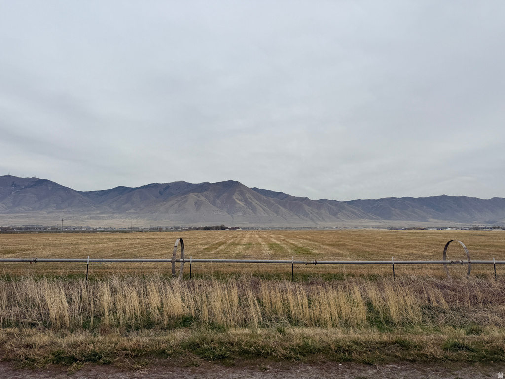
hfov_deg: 71.6
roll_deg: +0.9
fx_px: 350
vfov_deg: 56.8
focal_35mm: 24
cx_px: 252
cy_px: 190
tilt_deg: +4.6
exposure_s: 1/4167
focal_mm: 6.76
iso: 80
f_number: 1.78
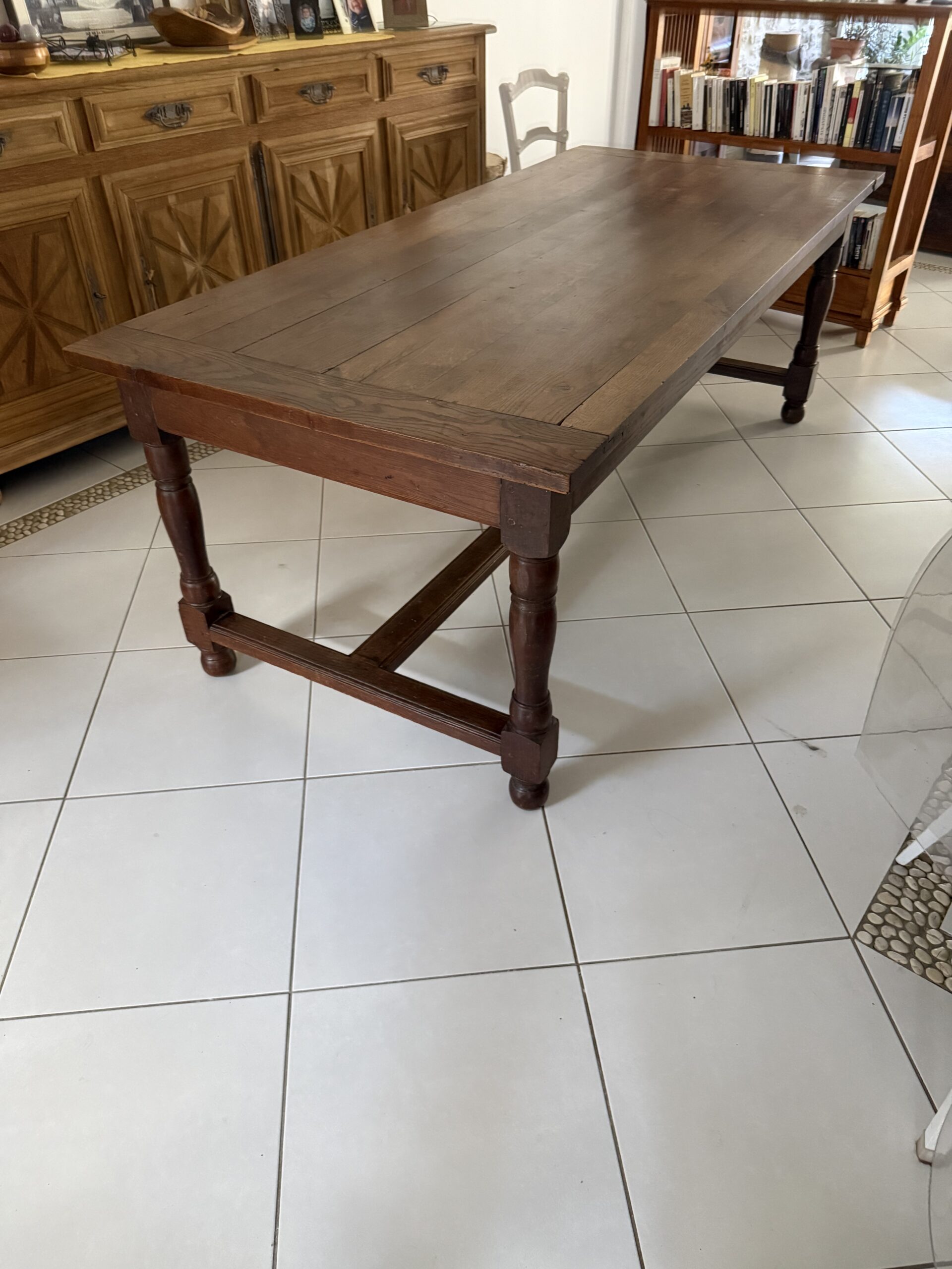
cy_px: 634
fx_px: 880
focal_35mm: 24
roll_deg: +0.4
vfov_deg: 71.6
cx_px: 476
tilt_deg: -38.0
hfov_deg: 56.8
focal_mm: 6.76
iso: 640
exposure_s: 1/60
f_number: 1.78
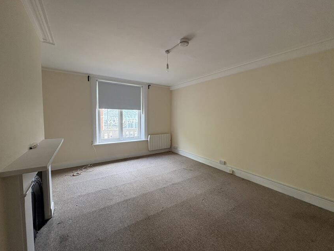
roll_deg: -0.1
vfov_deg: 81.8
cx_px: 170
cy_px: 126
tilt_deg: -3.9
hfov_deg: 98.1
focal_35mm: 15
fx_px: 145
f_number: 2.2
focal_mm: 2.22
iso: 80
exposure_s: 1/107
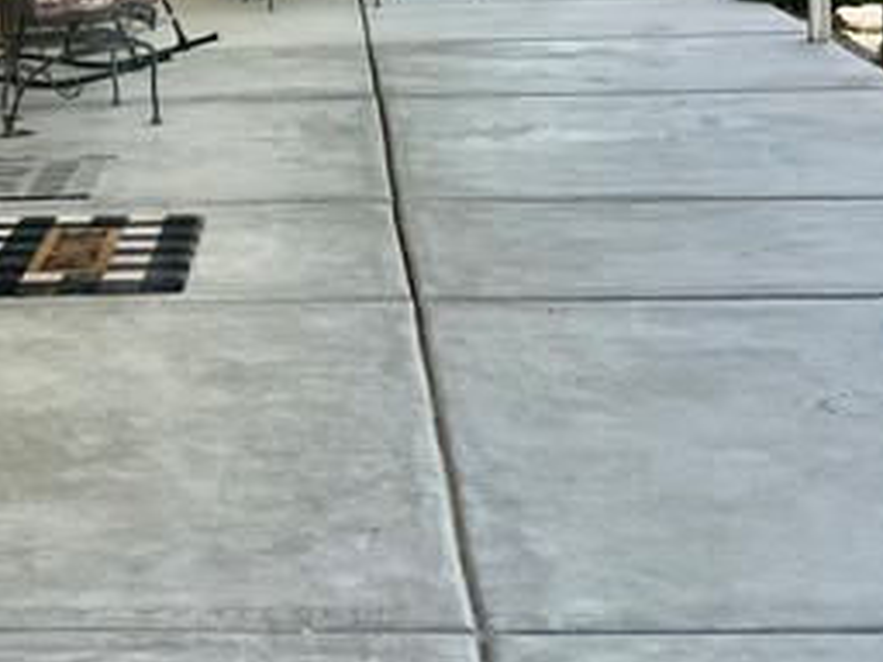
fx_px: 2449
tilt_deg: -5.2
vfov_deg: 15.2
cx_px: -59
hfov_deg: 19.7
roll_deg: +2.8
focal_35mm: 96
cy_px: 31
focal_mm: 6.76
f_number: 1.78
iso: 100
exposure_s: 1/1727
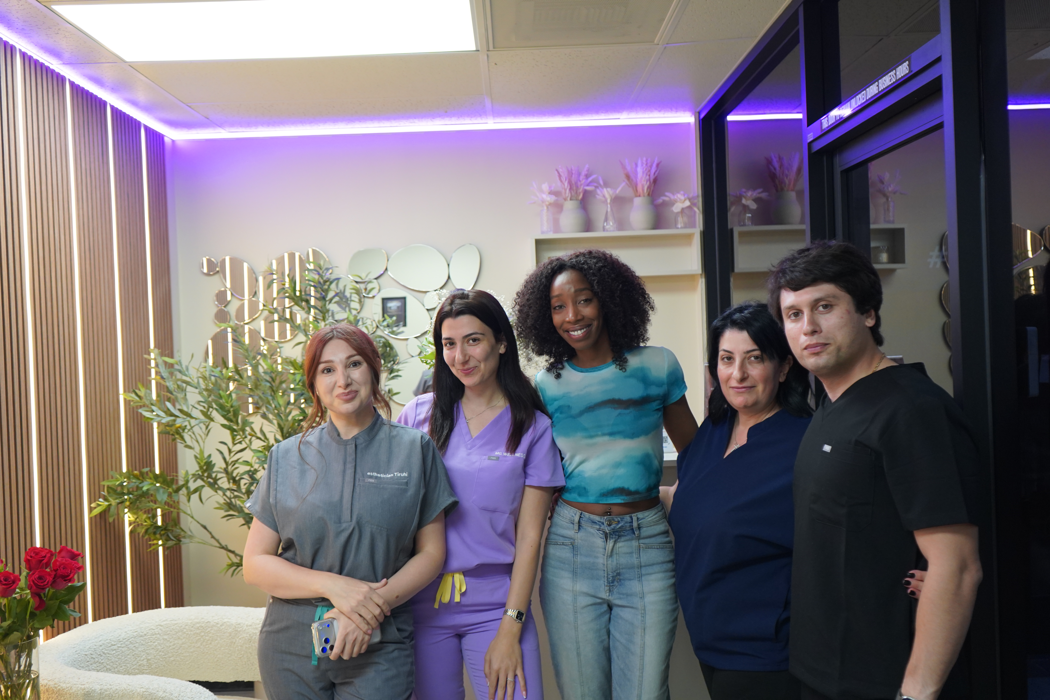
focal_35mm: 33
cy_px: 350
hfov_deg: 57.2
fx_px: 962
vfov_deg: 40.0
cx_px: 525
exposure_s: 1/160
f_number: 4
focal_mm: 33
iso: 2000
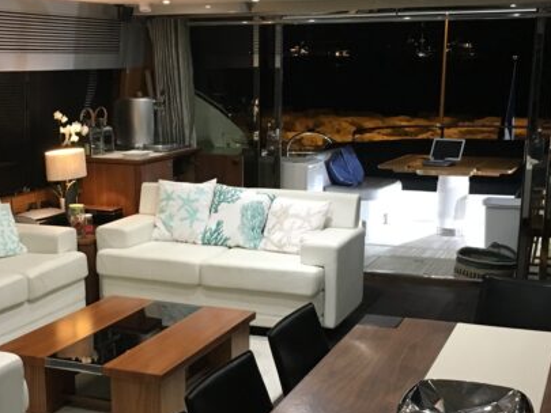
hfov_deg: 34.8
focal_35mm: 55
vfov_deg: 26.3
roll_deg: +0.9
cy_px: 291
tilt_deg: -12.8
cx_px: 227
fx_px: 876
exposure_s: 1/17
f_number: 2.2
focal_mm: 4.15
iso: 200
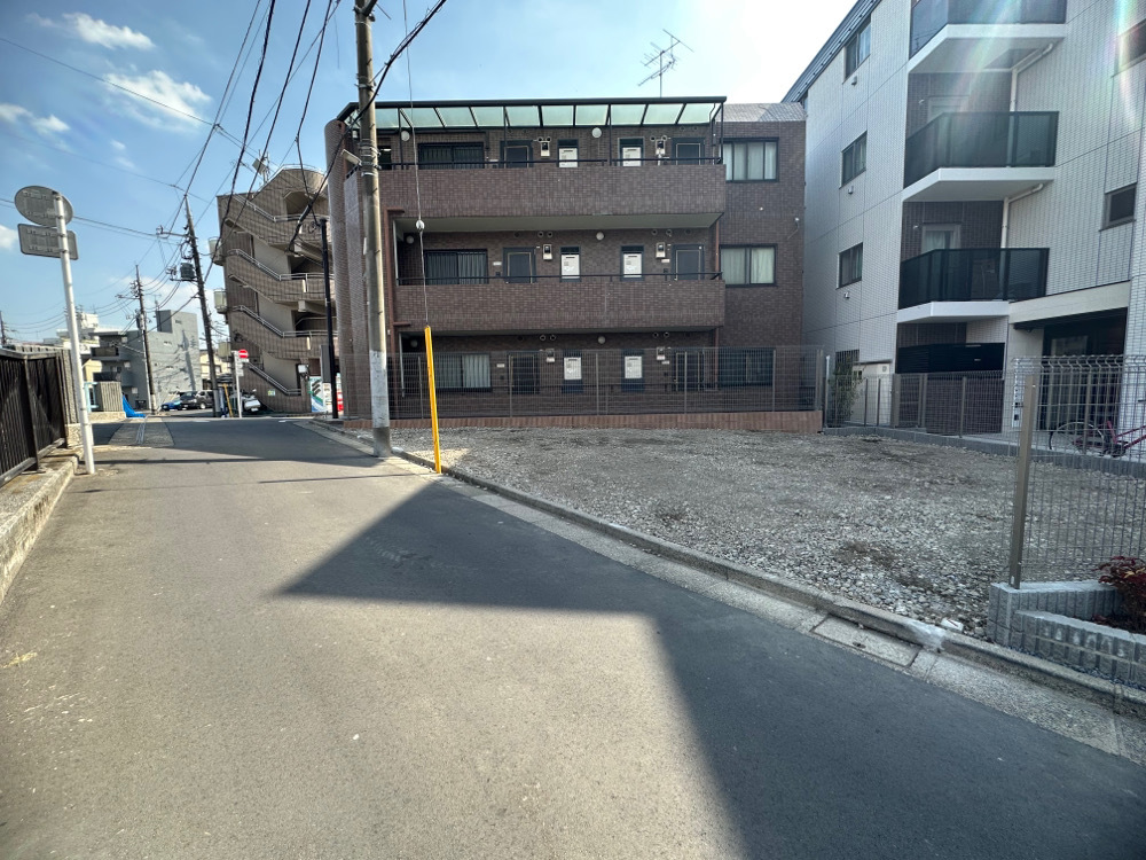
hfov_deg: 102.1
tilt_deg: -6.1
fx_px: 463
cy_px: 430
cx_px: 573
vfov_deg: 85.7
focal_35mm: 14
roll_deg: +1.4
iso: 40
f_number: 2.2
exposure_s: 1/428
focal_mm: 2.22
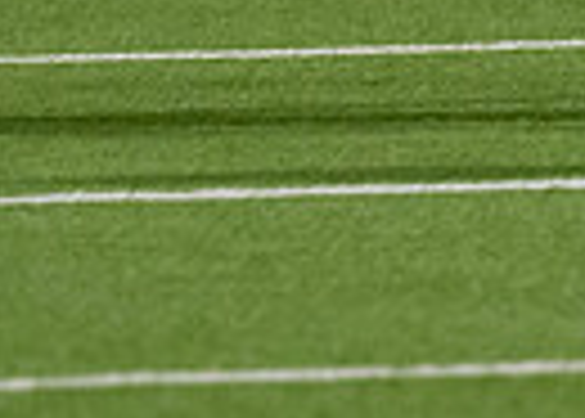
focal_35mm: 1665
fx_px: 27677
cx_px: 1191
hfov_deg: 1.2
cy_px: -255
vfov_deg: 0.9
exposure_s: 1/1250
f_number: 2.8
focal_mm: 176
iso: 2000
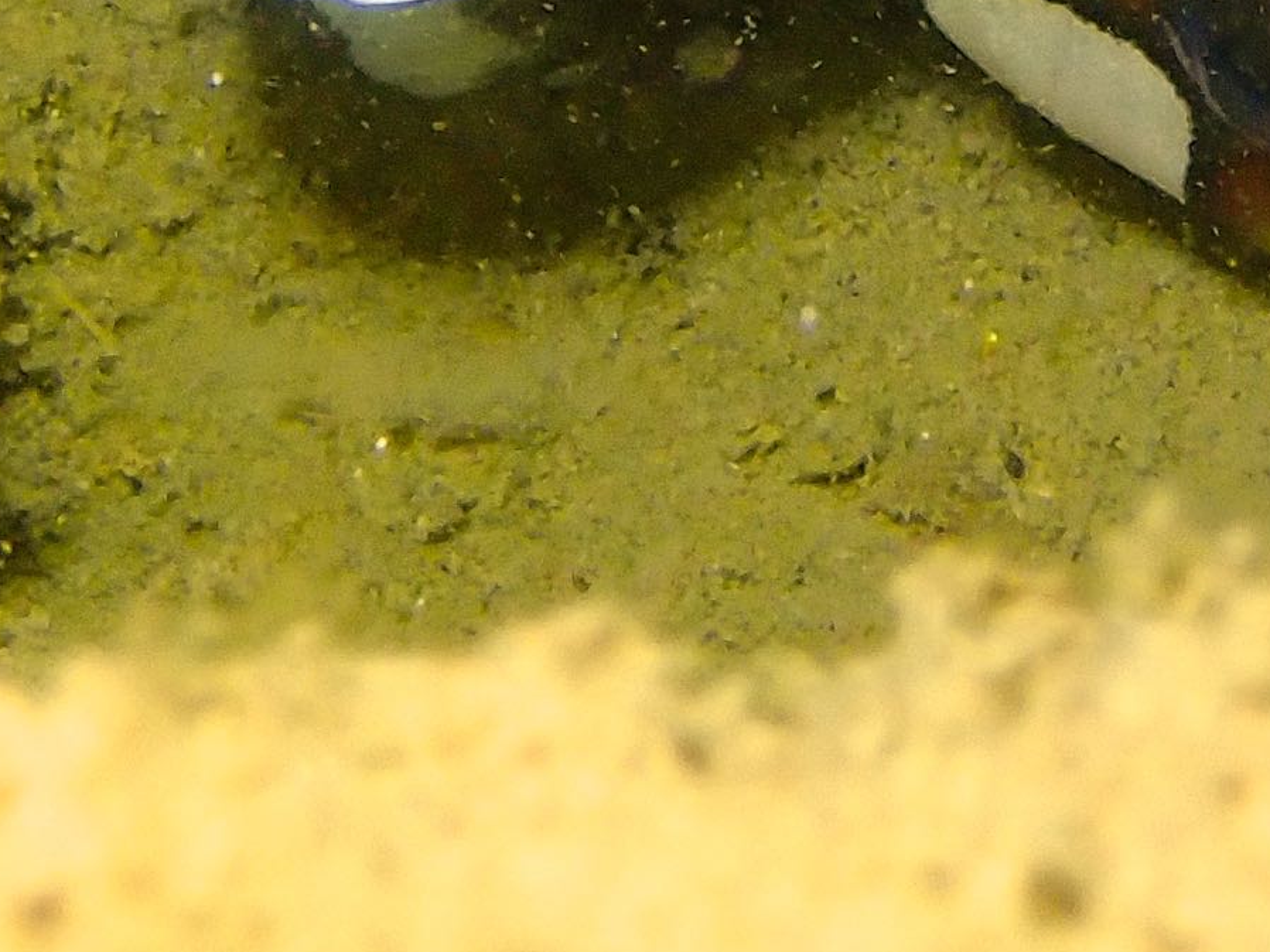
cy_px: -786
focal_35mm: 205
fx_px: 7519
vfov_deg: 7.0
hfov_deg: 9.6
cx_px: 1086
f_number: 4.5
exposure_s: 1/125
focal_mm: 8.41
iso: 200
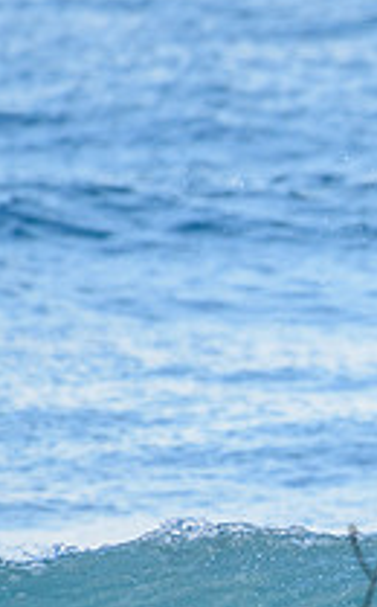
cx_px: 789
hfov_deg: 0.8
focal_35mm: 1738
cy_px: 580
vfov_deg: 1.2
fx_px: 28670
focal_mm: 500
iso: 500
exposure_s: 1/1250
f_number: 5.6
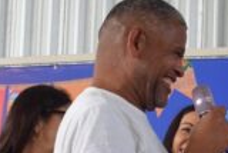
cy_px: 191
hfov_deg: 13.7
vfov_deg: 9.3
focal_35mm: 146
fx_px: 928
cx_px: 252
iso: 400
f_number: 7.1
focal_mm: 21
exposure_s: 1/200
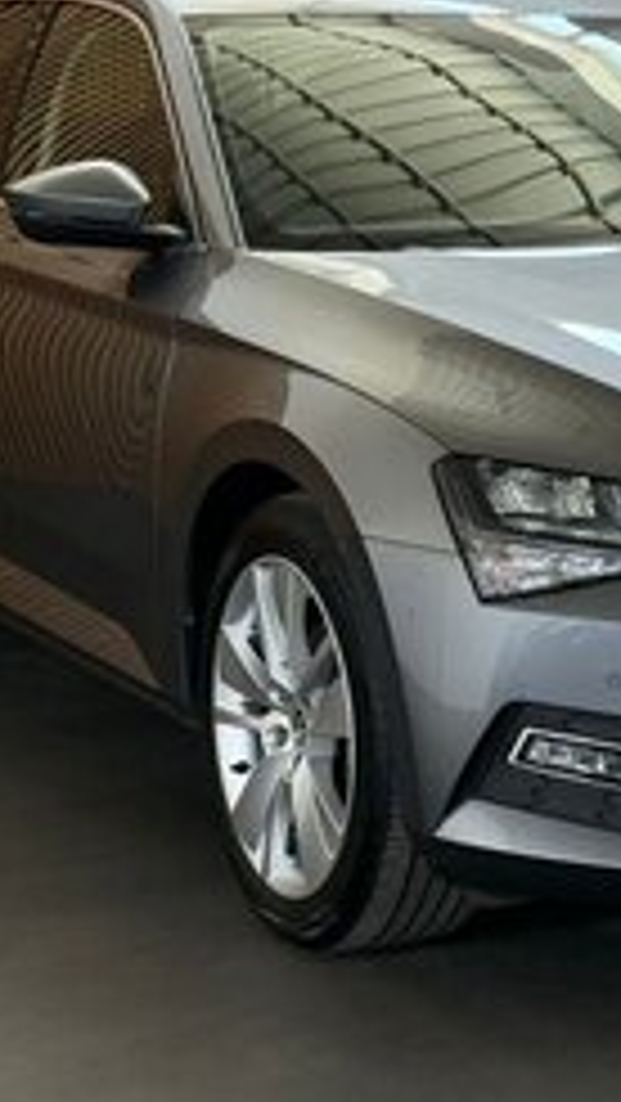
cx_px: 657
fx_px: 3041
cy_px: 423
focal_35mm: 104
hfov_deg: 11.5
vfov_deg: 20.5
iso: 125
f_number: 1.78
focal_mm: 6.76
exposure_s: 1/132
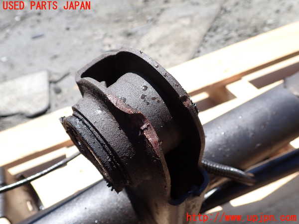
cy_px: 112
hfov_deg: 60.0
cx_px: 150
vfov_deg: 46.8
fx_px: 259
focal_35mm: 30
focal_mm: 5.4
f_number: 3.2
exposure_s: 1/400
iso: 100
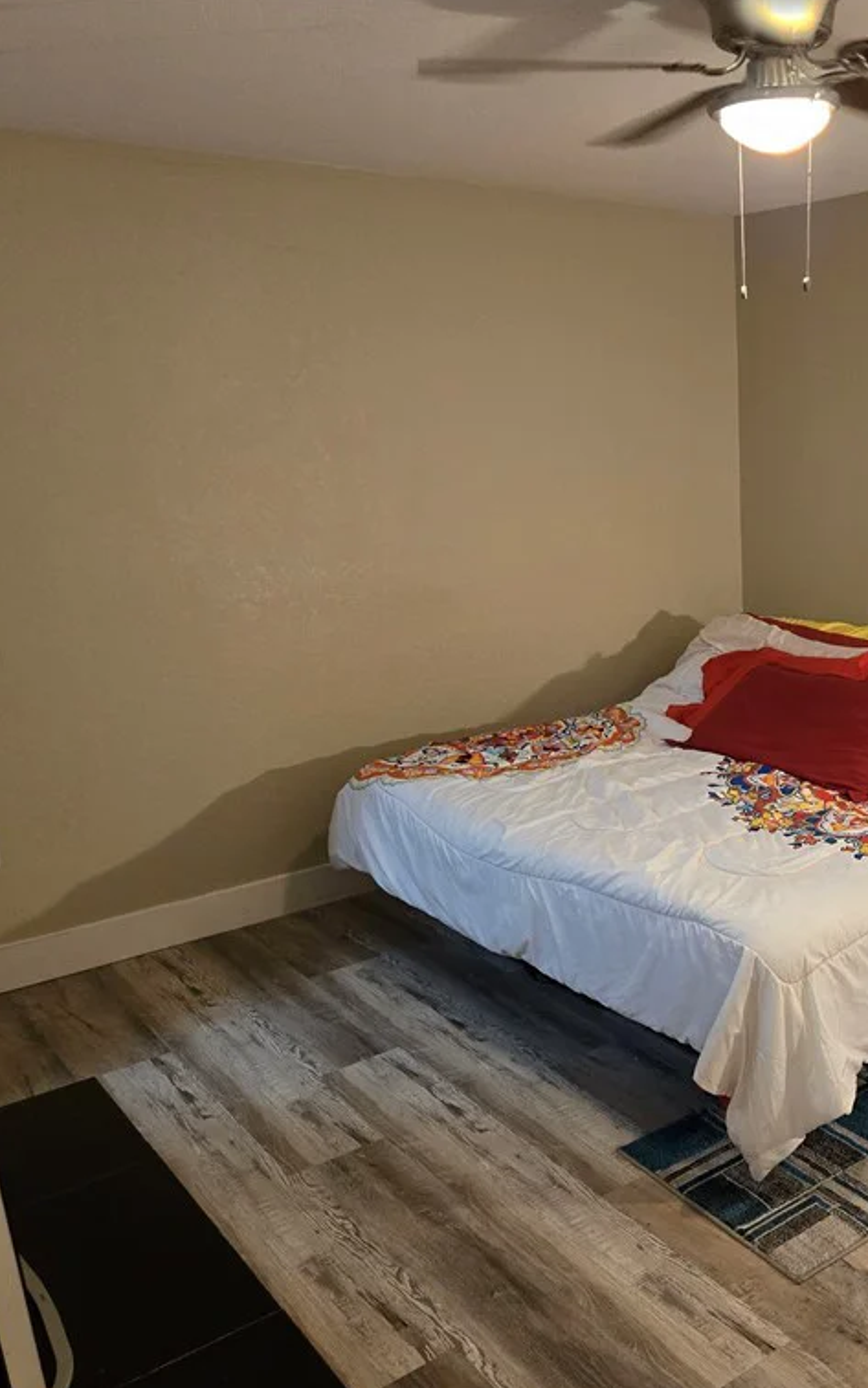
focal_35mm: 33
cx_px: 727
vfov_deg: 58.1
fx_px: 1249
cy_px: 695
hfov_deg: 36.6
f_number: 1.8
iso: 640
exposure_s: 1/60
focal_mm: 5.4
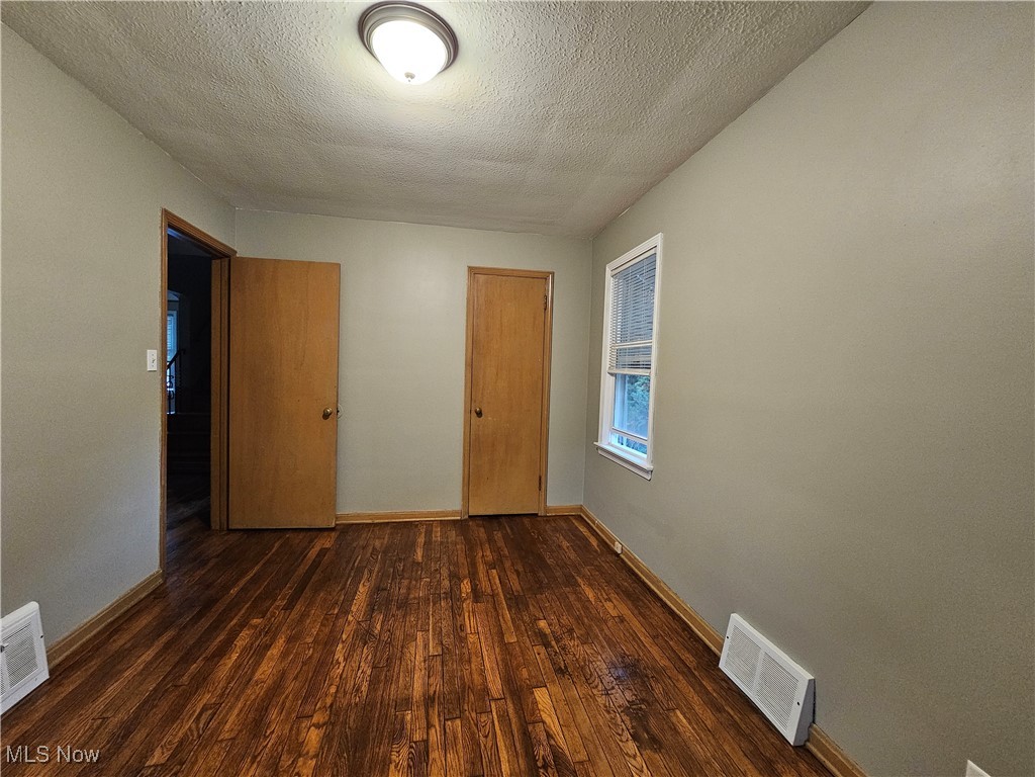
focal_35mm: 13
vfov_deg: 89.9
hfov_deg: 106.2
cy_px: 388
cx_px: 518
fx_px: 389
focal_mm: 2.2
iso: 500
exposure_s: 1/30
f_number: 2.2
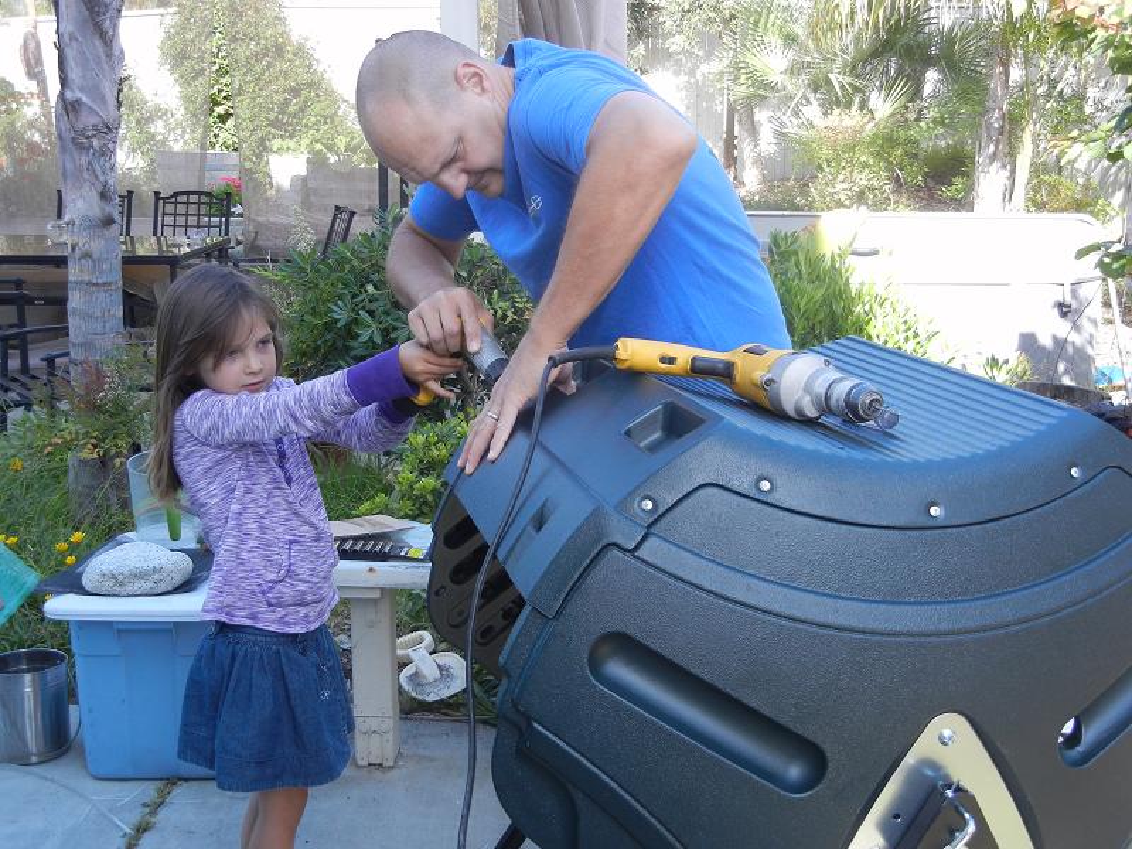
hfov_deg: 42.1
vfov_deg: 32.2
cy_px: 424
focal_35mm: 45
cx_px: 566
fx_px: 1472
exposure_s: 1/128
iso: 160
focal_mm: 8.1
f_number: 3.8
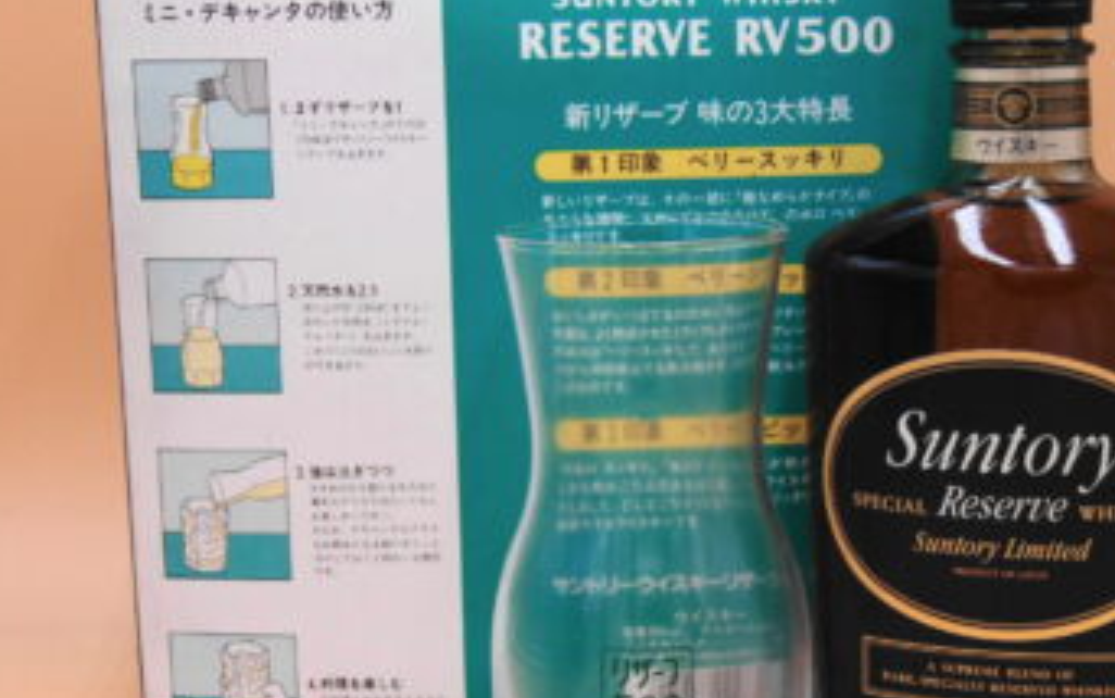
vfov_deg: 16.3
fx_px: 2432
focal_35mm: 80
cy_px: 383
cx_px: 672
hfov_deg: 25.8
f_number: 3.6
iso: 80
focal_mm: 10.8
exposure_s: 1/320
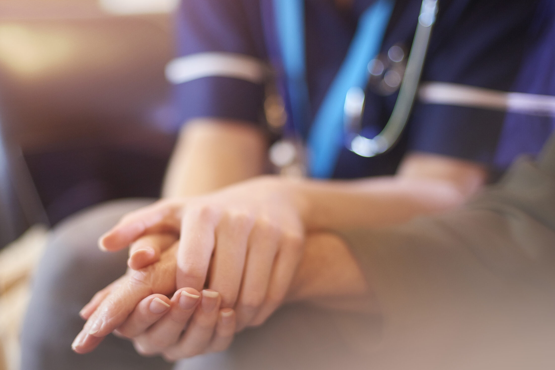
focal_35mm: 58
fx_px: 894
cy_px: 194
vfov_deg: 23.4
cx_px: 236
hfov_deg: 34.4
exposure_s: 1/200
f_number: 1.8
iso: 1000
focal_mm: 50
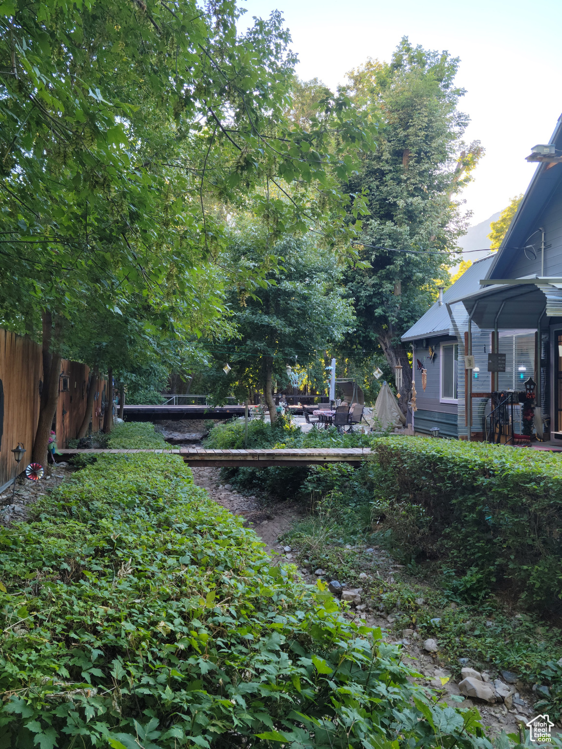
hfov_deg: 49.7
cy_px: 374
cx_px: 281
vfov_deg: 63.4
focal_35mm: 28
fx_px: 606
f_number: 2
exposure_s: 1/60
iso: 32
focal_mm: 5.9
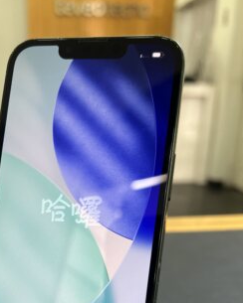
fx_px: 360
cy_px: 231
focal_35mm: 40
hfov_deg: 36.9
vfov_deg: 44.1
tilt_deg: -20.1
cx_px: 79
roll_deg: +0.5
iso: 100
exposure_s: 1/100
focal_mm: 5.7
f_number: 1.5
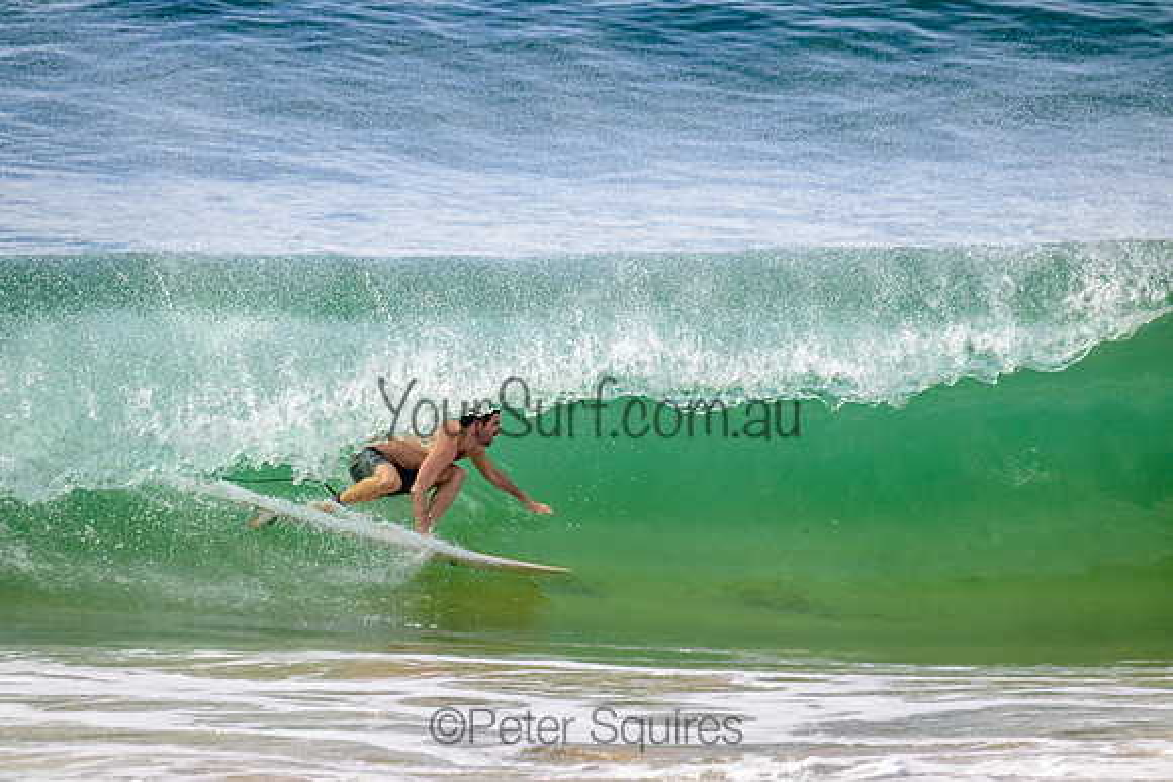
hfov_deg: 3.4
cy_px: 391
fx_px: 19554
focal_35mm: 600
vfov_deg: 2.3
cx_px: 586
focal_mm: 600
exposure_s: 1/2000
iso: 1100
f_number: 11
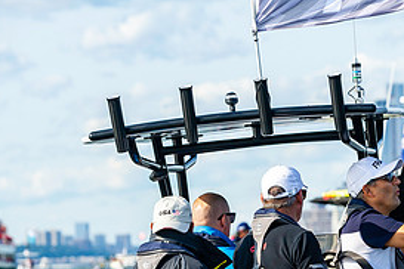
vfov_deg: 4.8
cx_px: 329
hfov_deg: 7.2
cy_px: 283
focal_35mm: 287
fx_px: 3221
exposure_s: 1/1600
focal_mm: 135
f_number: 5.6
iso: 400
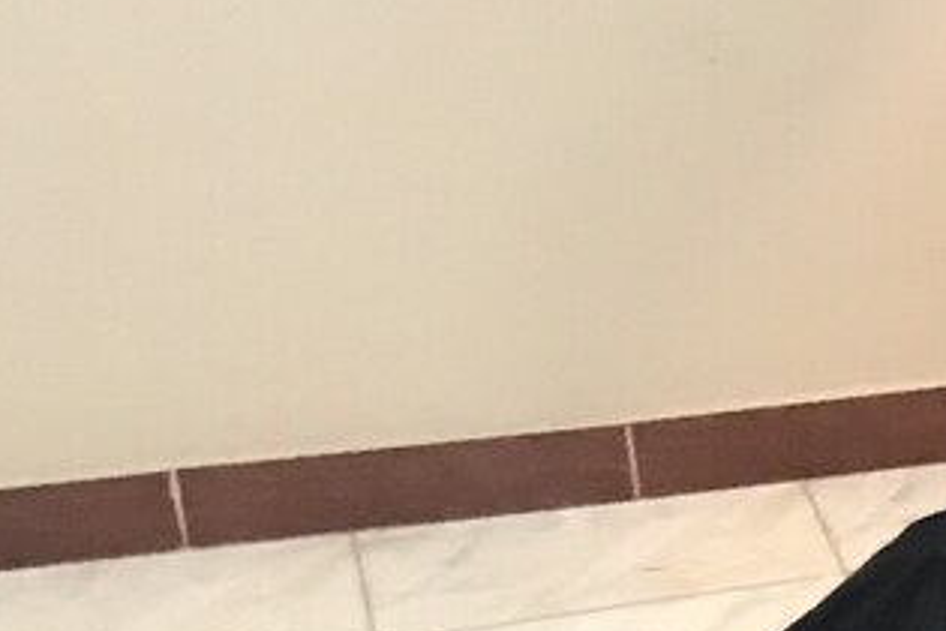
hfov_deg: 11.9
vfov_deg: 9.2
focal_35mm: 148
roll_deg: -2.0
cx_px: 2078
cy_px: 721
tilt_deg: -24.1
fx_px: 3889
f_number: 1.8
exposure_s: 1/14
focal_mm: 3.99
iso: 100
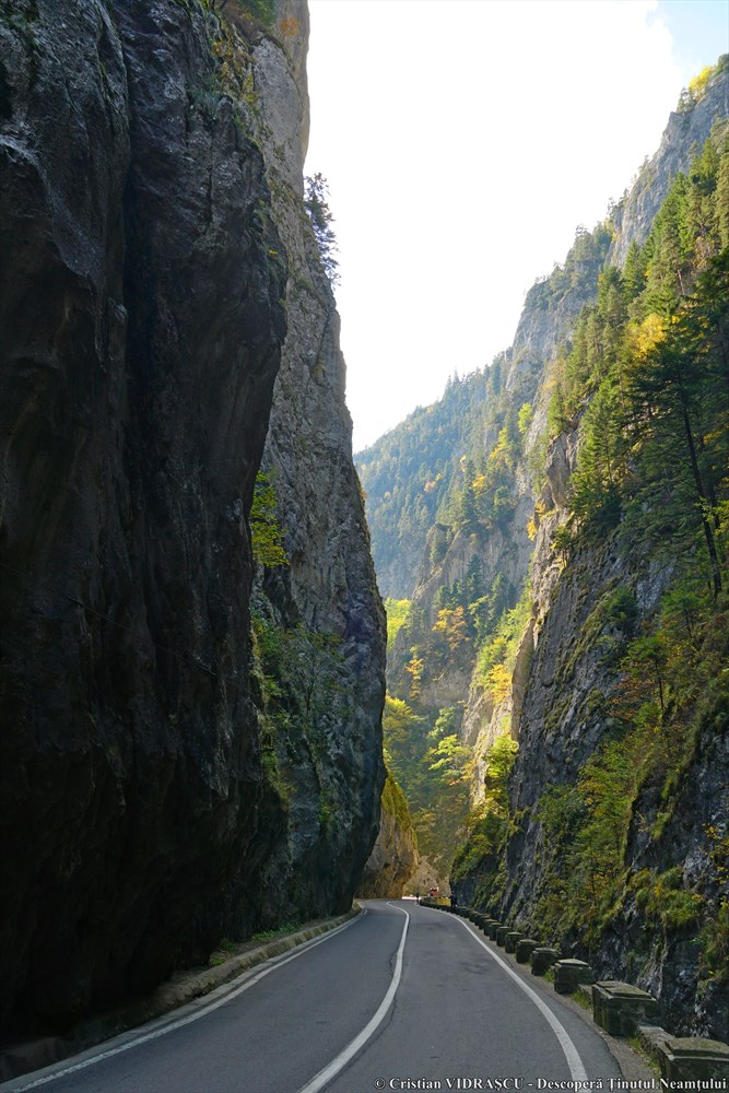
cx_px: 364
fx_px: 820
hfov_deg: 47.9
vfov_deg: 67.4
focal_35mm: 27
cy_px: 546
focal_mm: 18
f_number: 8
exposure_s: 1/60
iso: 100
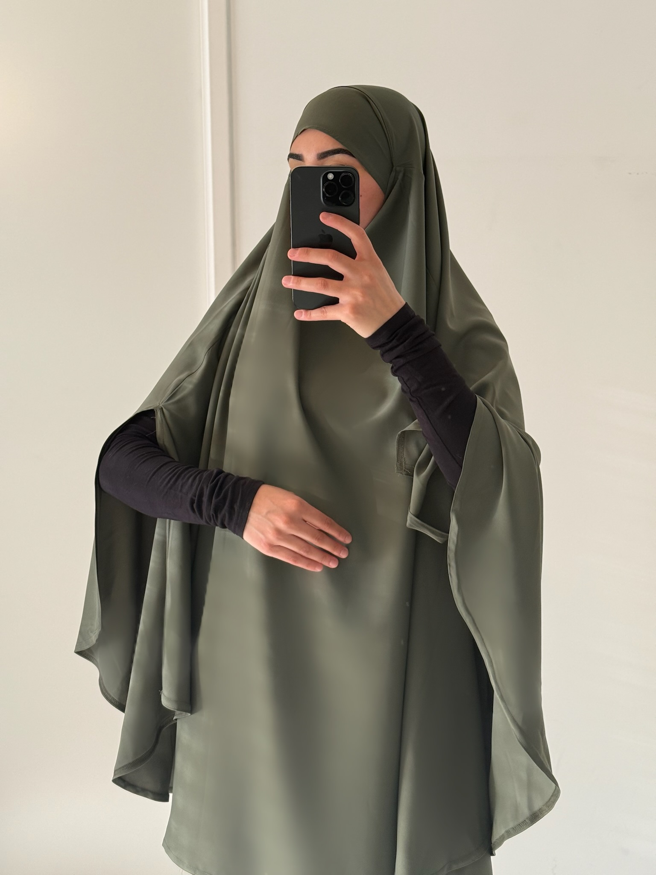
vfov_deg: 39.7
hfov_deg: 30.3
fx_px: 1213
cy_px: 438
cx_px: 328
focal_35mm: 48
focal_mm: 6.76
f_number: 1.78
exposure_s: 1/60
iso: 100
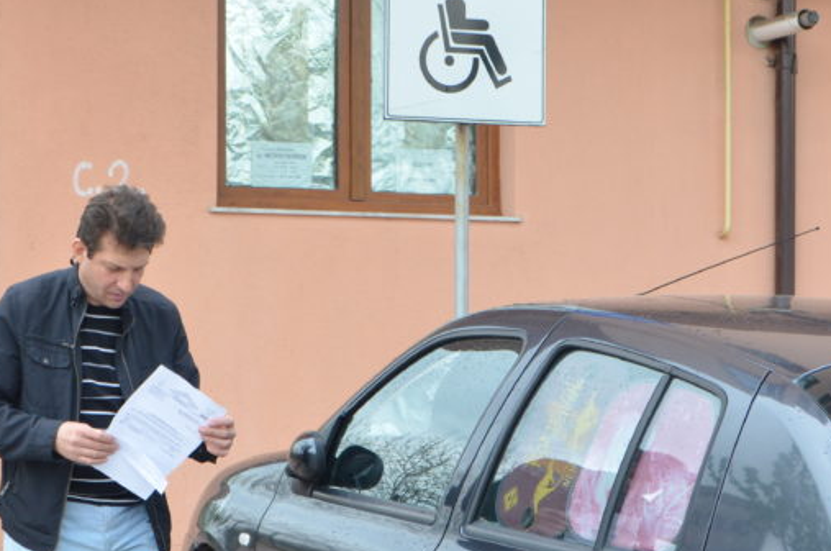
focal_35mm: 97
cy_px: 276
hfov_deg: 21.1
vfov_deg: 14.0
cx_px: 382
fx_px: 2235
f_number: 5
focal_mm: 32
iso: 500
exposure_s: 1/500
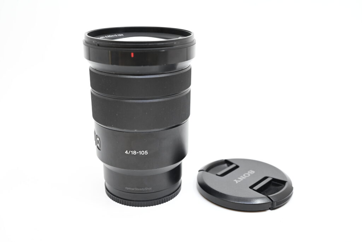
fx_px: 392
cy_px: 121
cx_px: 181
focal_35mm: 39
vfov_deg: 34.2
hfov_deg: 49.5
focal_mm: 39
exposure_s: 1/100
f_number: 6.3
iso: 640
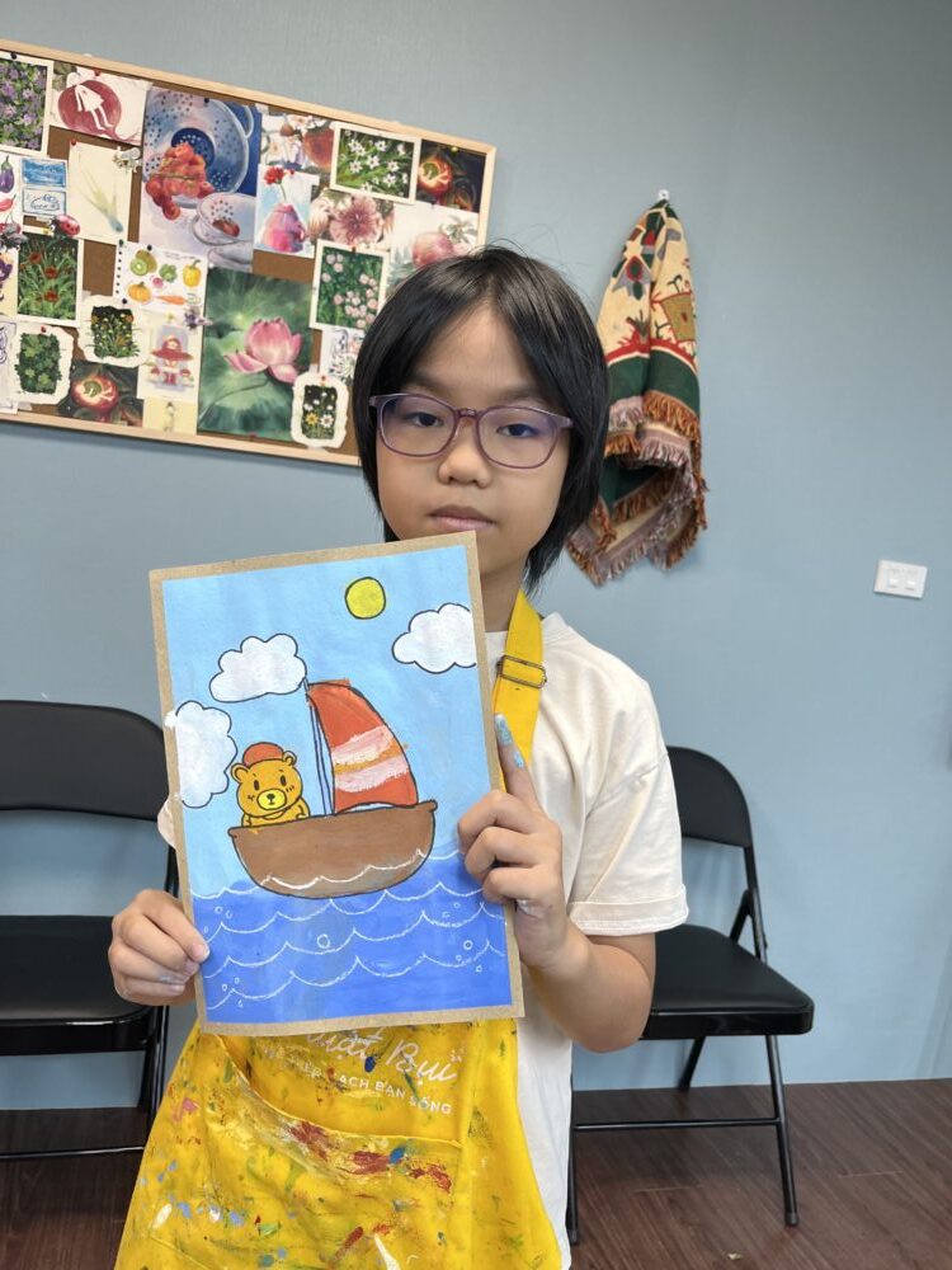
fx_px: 953
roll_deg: -7.3
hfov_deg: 53.1
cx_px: 476
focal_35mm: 26
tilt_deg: -6.9
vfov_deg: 67.3
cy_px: 635
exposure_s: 1/100
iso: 64
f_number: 1.6
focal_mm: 5.1
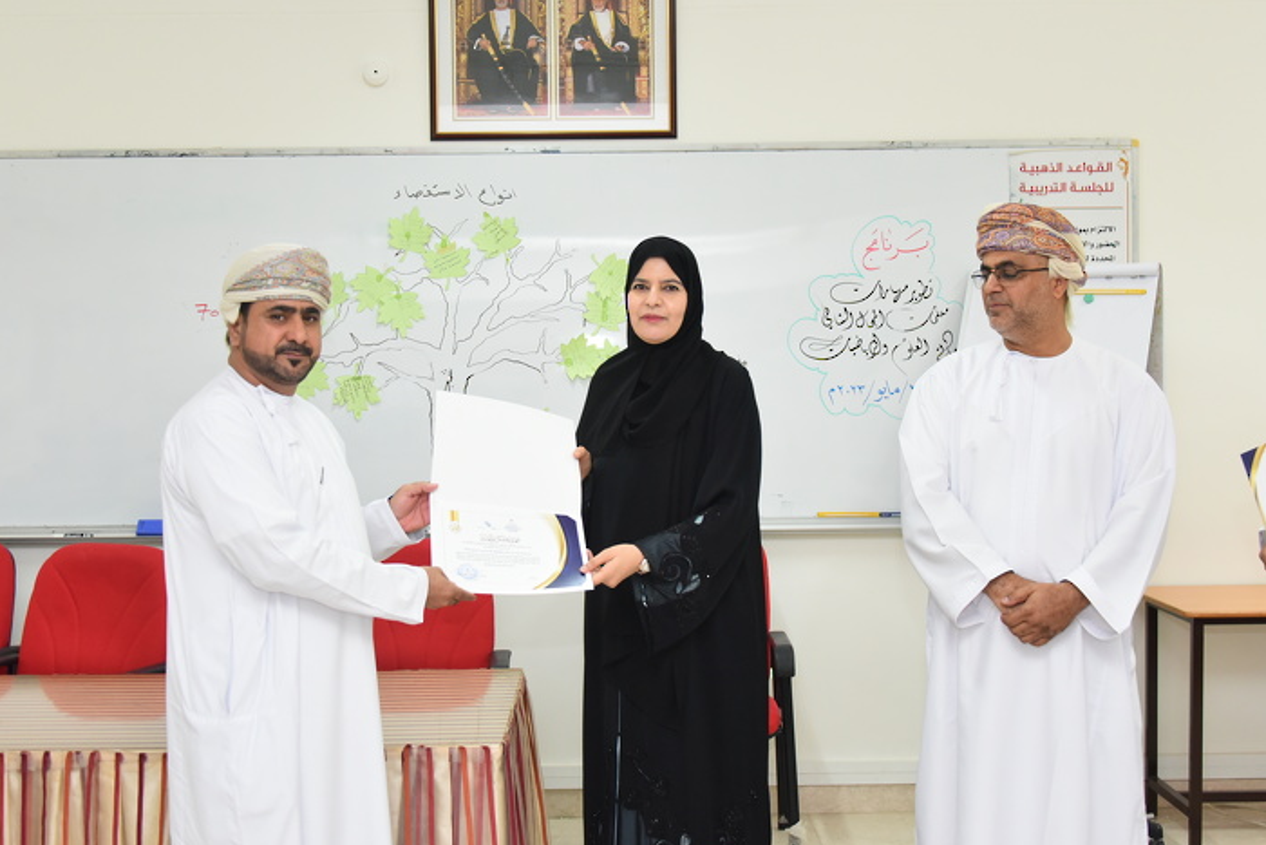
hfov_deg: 41.1
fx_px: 1688
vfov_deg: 28.1
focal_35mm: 48
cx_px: 619
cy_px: 410
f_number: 4
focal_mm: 42
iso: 2000
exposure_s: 1/250
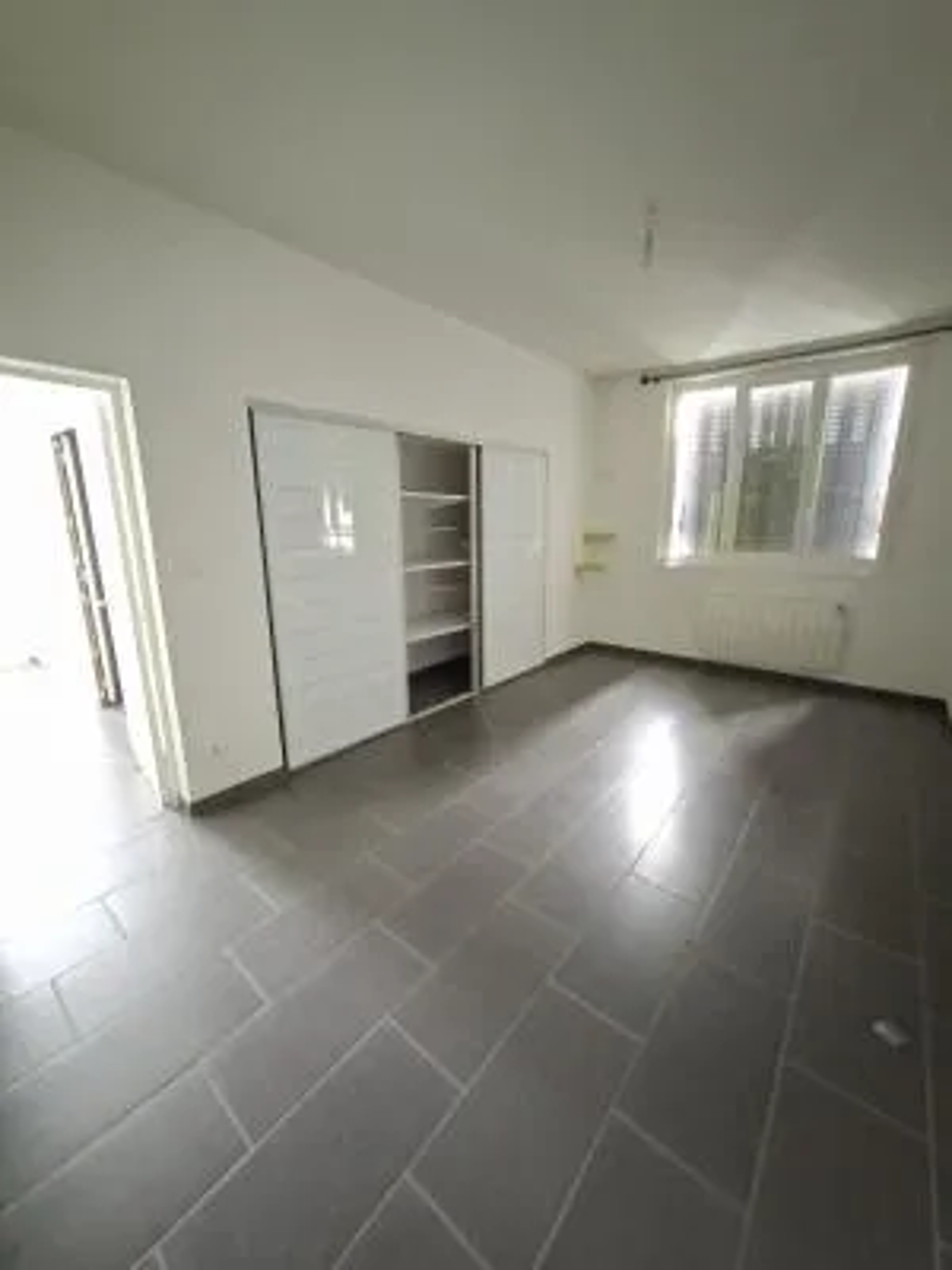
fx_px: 477
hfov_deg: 89.9
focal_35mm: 13
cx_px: 476
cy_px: 635
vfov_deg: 106.2
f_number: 2.2
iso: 800
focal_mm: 1.74
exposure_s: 1/9
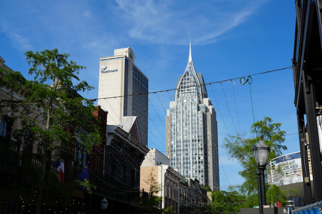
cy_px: 107
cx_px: 161
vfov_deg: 29.3
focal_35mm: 46
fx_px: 411
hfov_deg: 42.7
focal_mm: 46
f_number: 10
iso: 100
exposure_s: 1/250
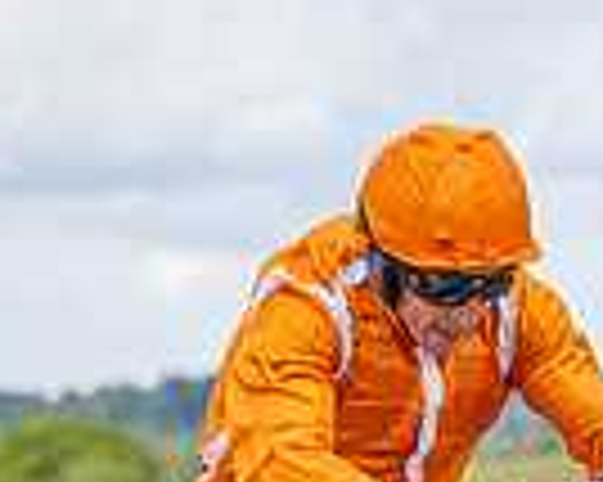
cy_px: 690
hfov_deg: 4.6
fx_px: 7508
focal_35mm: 421
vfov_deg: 3.7
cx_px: 767
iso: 200
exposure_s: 1/1600
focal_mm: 70
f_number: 2.8
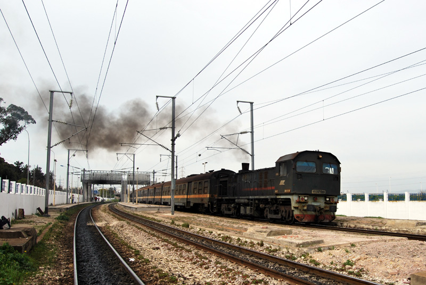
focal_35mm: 27
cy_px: 142
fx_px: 320
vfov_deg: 48.1
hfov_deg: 67.3
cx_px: 213
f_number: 9
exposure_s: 1/320
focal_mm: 18
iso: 100
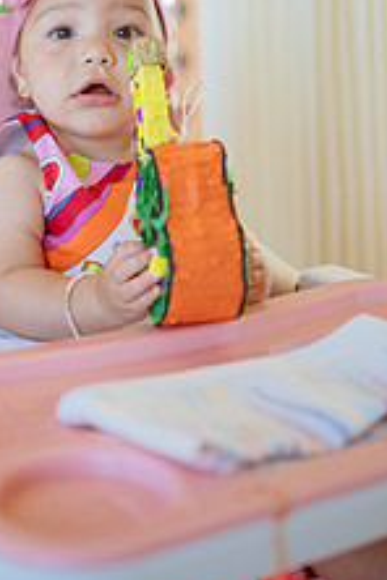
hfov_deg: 19.0
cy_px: 76
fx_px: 1145
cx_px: 76
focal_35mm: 71
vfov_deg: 27.6
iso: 250
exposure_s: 1/250
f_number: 1.8
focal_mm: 35
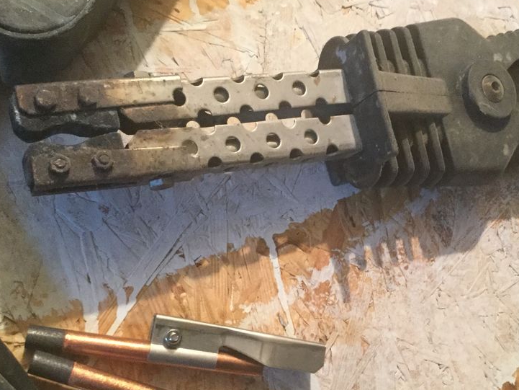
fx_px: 645
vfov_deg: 33.5
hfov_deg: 43.6
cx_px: 318
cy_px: 236
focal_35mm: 43
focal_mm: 3.3
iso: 250
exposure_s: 1/17
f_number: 2.4
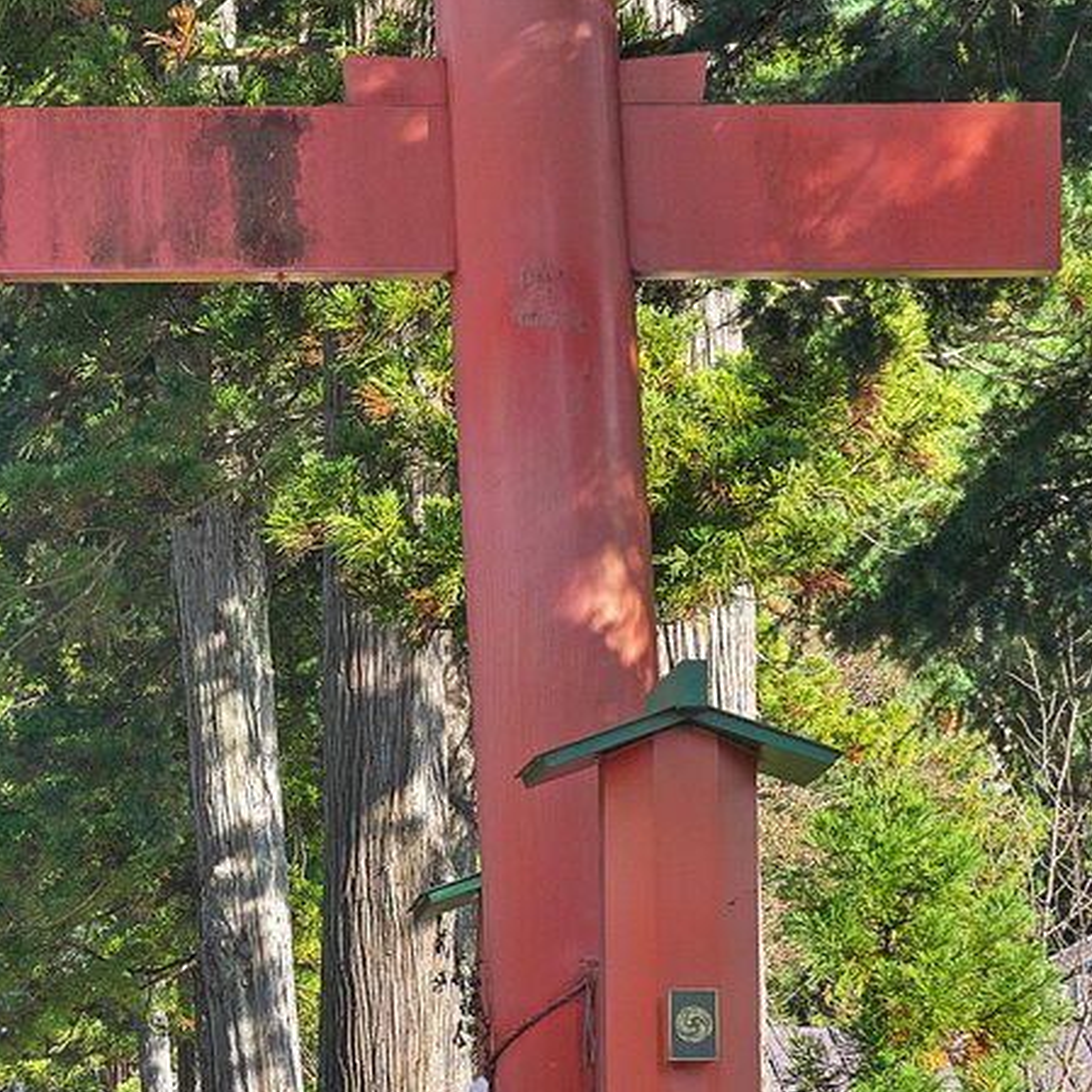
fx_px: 7709
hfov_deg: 8.0
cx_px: -238
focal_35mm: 216
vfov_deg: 8.1
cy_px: 829
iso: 125
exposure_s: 1/250
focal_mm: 57
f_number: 10
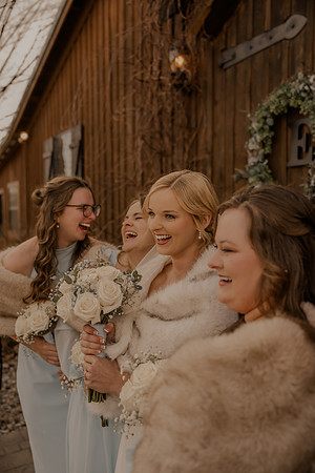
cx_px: 158
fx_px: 433
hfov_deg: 40.0
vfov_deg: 57.2
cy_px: 236
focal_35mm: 33
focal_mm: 33
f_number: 2.8
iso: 125
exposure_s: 1/400
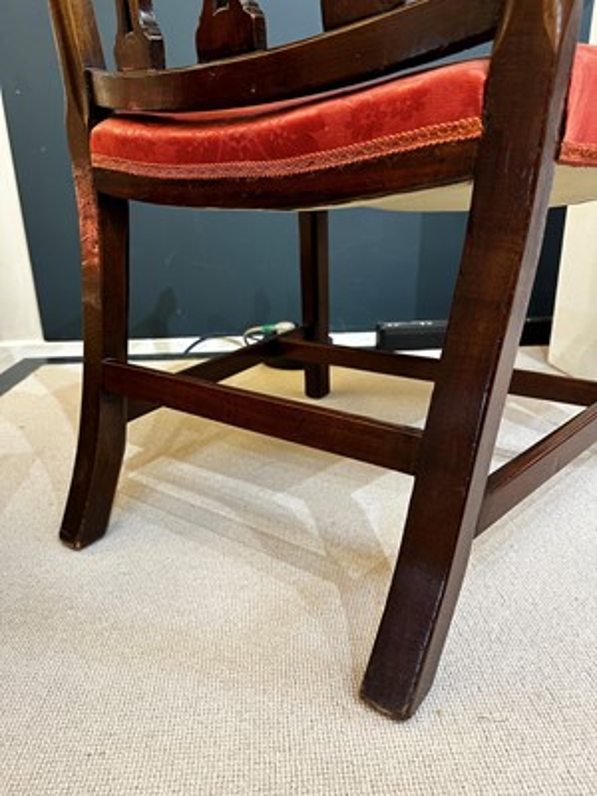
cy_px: 398
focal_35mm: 24
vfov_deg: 71.6
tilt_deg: -18.0
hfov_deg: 56.8
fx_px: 552
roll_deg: +2.1
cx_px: 298
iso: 250
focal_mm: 6.86
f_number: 1.78
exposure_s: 1/50
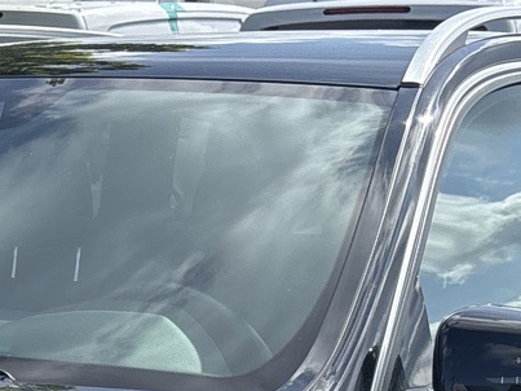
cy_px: 704
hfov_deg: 14.9
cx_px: -230
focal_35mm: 124
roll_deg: +1.3
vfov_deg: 11.1
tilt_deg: -17.9
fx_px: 1866
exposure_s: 1/2193
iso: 50
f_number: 1.6
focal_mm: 5.96
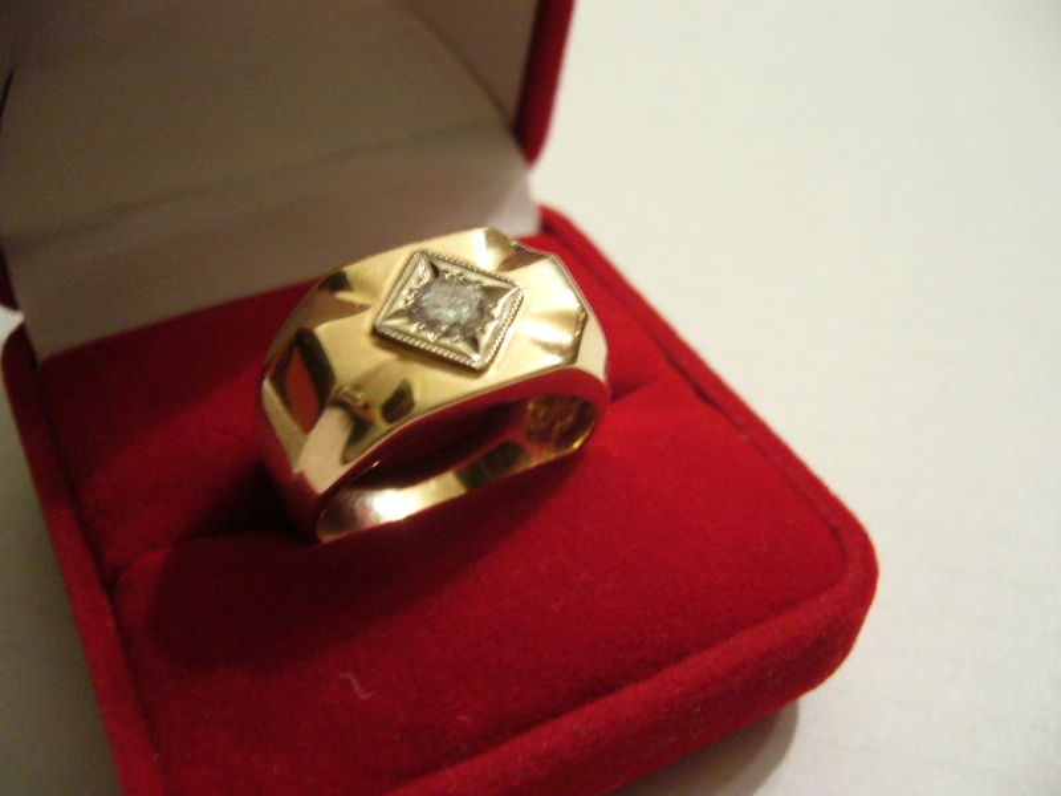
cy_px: 398
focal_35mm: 35
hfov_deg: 52.6
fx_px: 1073
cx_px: 530
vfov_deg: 40.7
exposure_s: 1/8
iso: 200
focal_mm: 5.8
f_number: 2.8
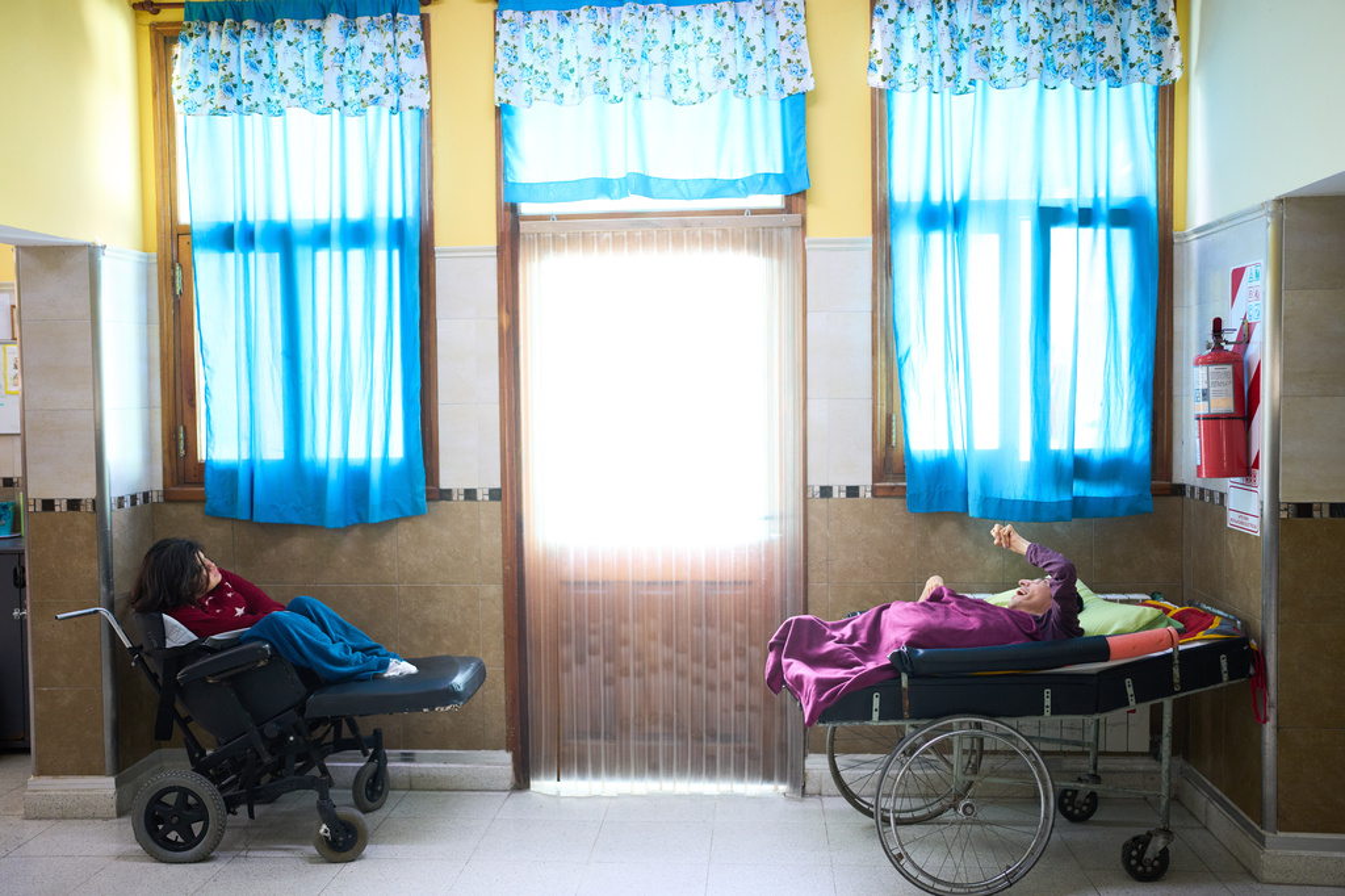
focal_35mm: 35
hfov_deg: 54.4
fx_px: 1307
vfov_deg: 37.8
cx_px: 672
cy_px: 448
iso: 800
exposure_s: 1/250
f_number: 1.4
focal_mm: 35
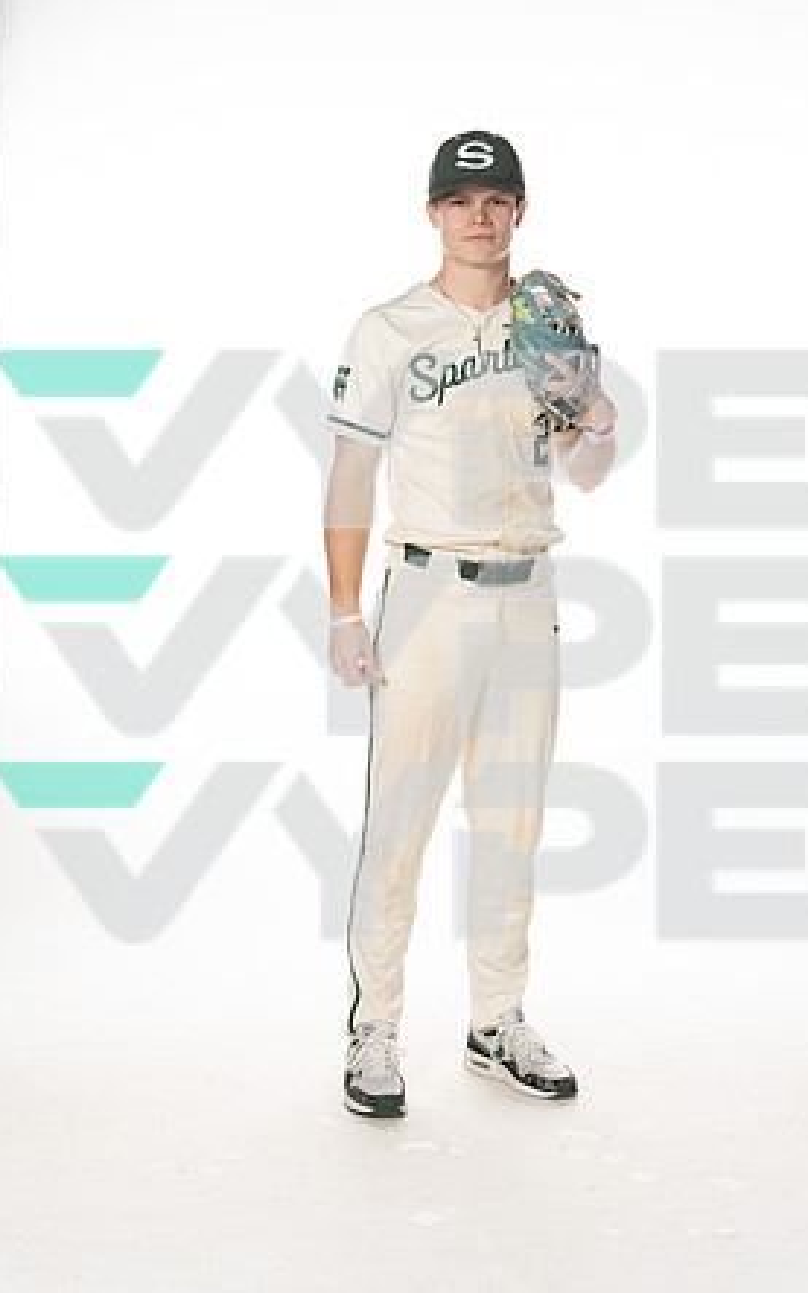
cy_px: 648
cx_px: 426
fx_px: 2113
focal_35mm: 60
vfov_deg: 34.0
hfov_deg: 21.6
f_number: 6.3
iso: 400
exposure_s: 1/250
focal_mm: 58
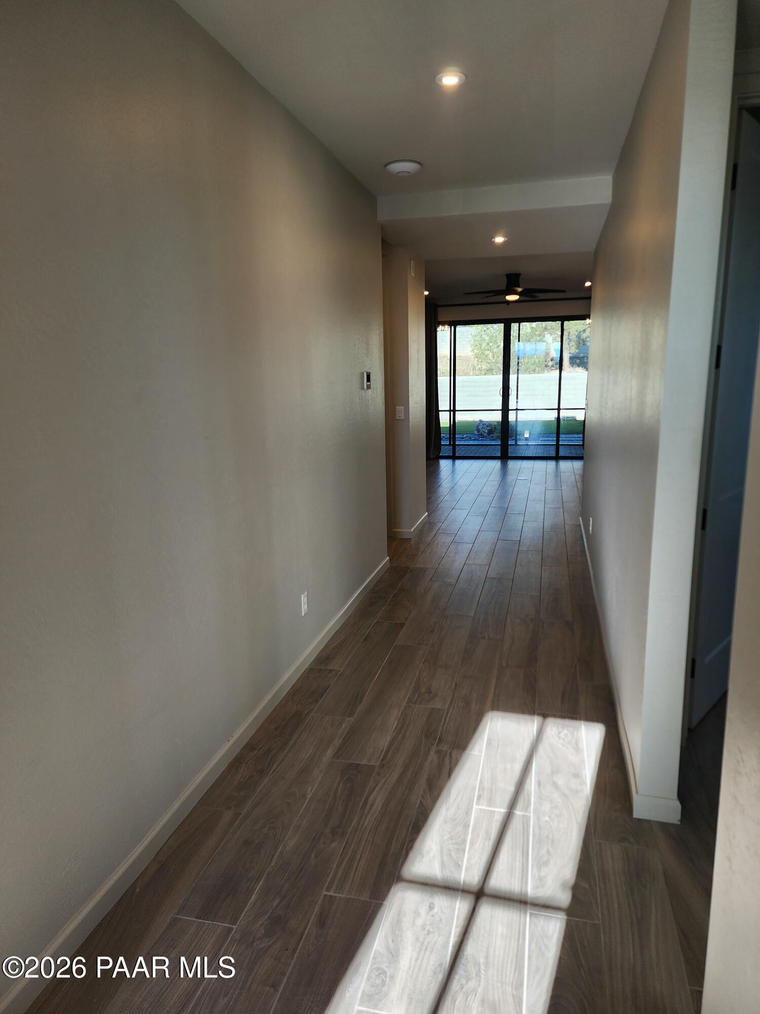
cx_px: 380
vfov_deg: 73.9
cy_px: 507
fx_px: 673
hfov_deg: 58.9
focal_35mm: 23
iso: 50
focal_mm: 6.4
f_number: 1.8
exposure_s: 1/120
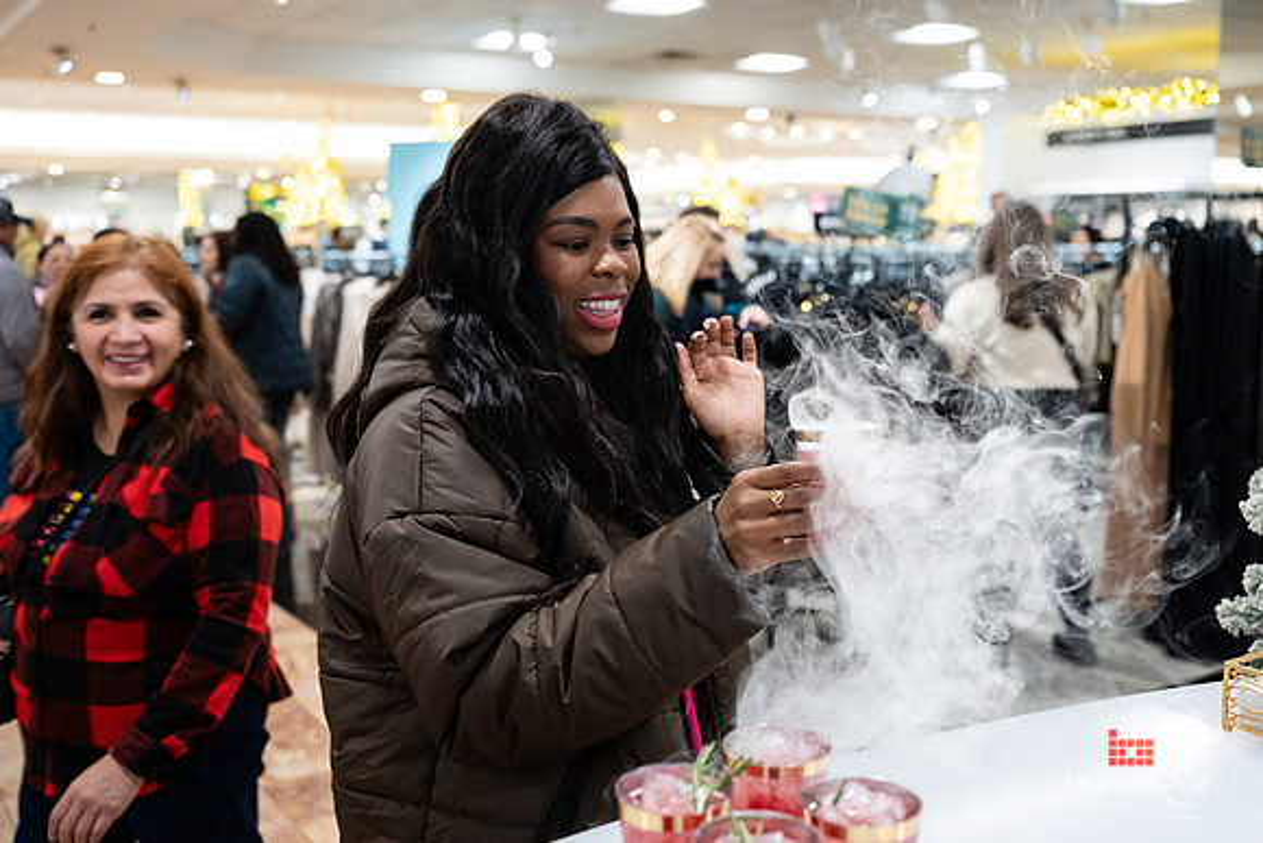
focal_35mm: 38
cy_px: 392
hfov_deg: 50.9
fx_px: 1325
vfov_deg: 35.3
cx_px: 676
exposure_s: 1/125
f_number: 3.2
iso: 1000
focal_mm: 35
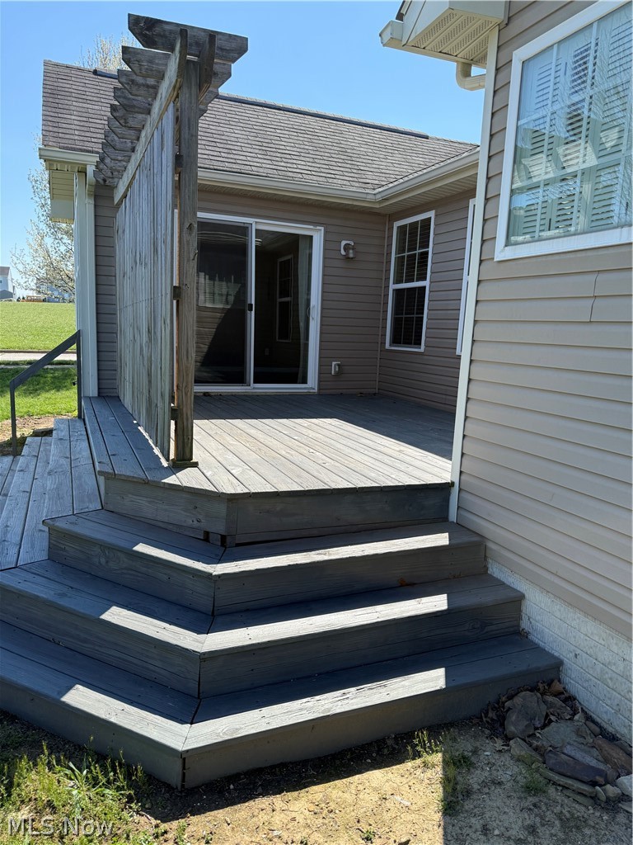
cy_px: 422
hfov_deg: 56.8
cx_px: 316
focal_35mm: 24
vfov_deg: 71.6
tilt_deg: -7.7
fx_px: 585
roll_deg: -2.4
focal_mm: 6.76
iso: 100
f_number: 1.78
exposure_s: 1/2370
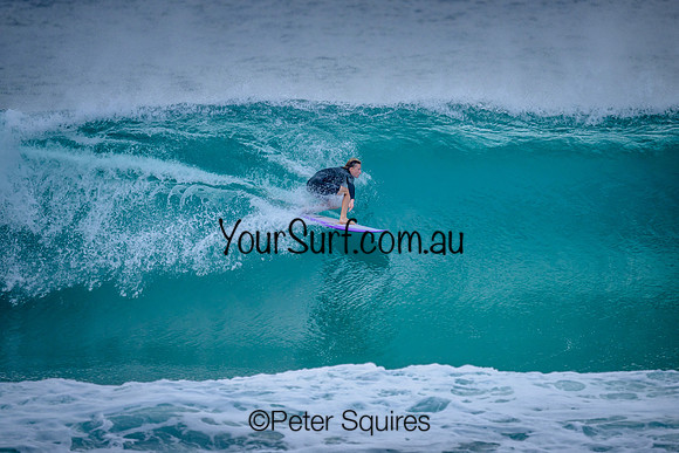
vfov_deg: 1.7
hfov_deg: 2.6
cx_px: 340
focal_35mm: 800
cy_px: 226
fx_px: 15092
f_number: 6.3
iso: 1250
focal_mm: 800
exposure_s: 1/2000
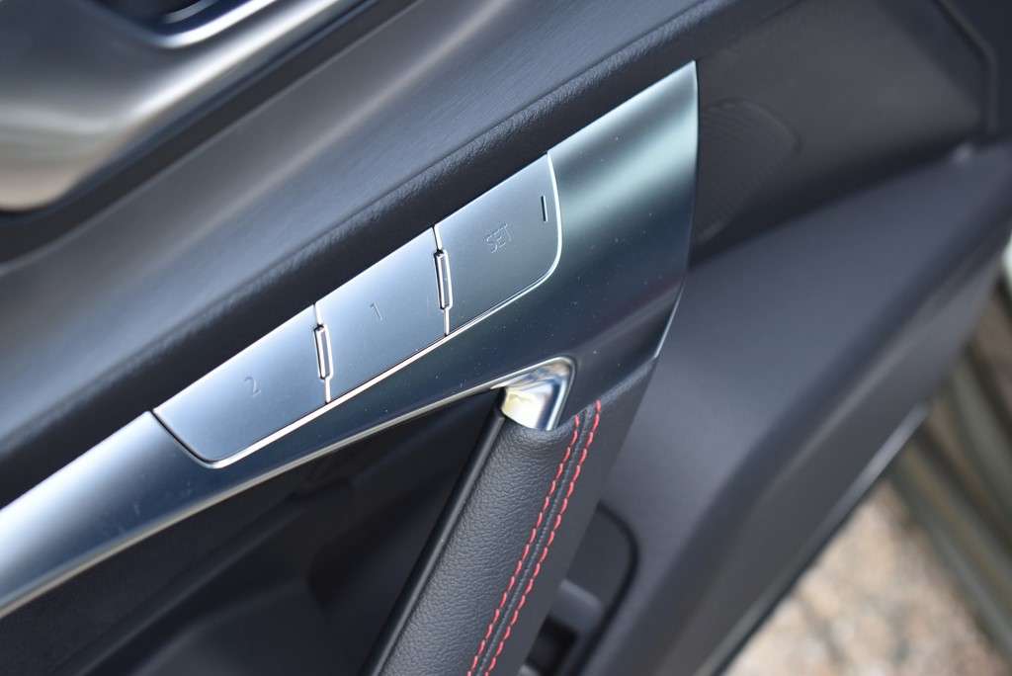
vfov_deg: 16.6
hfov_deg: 24.6
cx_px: 506
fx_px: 2320
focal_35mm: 82
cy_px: 338
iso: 400
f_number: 5.6
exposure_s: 1/125
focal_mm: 55
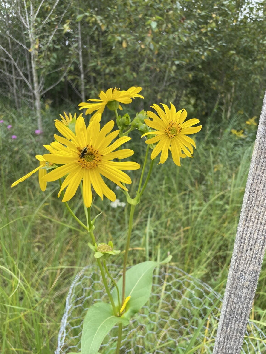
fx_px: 277
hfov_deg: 51.4
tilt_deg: -20.7
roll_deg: -1.9
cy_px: 181
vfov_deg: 65.3
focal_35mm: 27
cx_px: 138
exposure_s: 1/924
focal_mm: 4.2
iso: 32
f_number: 1.6
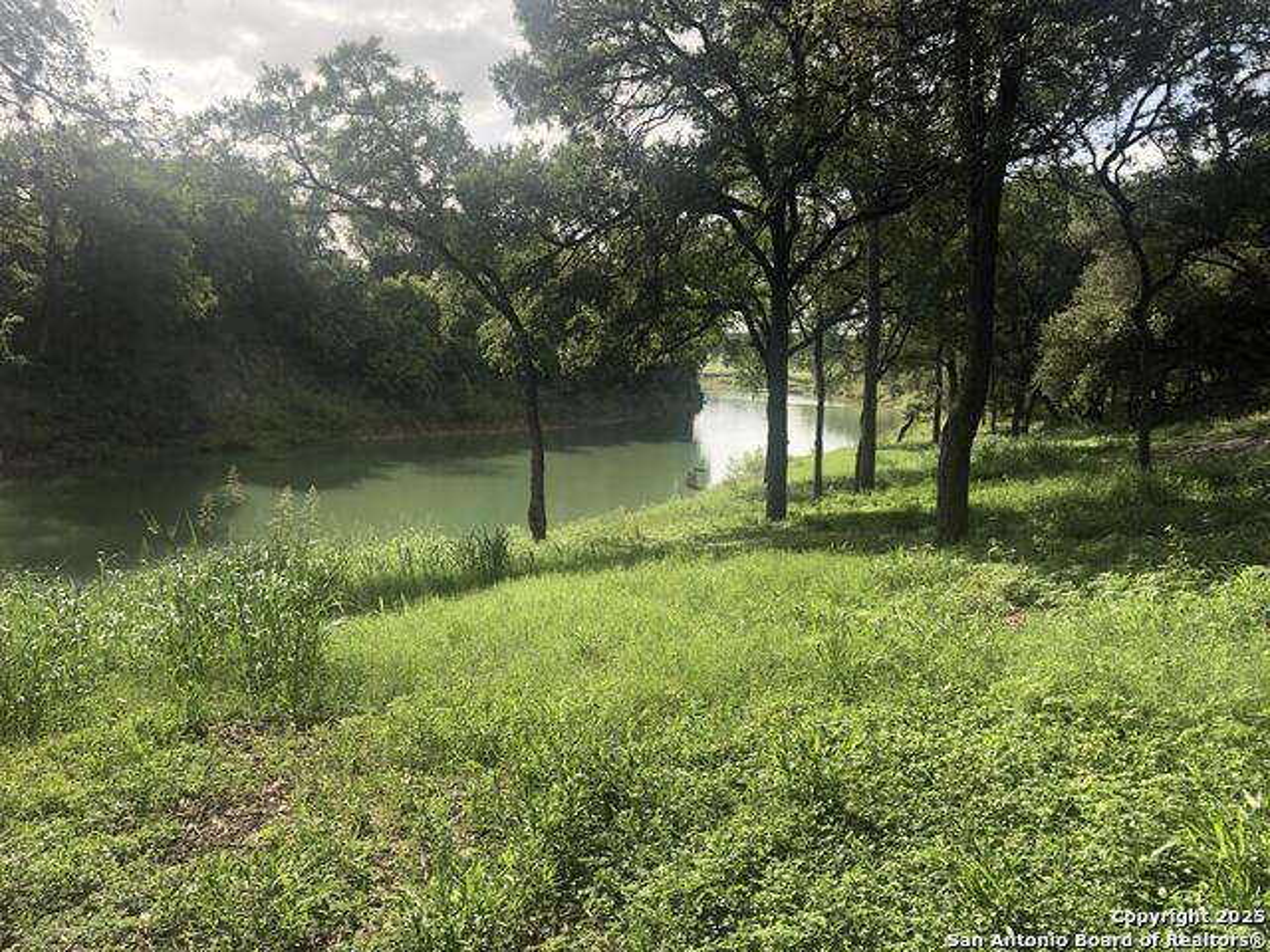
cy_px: 476
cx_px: 635
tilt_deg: -5.1
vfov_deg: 49.7
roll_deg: -1.9
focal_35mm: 28
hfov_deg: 63.4
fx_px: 1027
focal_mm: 4
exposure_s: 1/750
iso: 20
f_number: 1.8
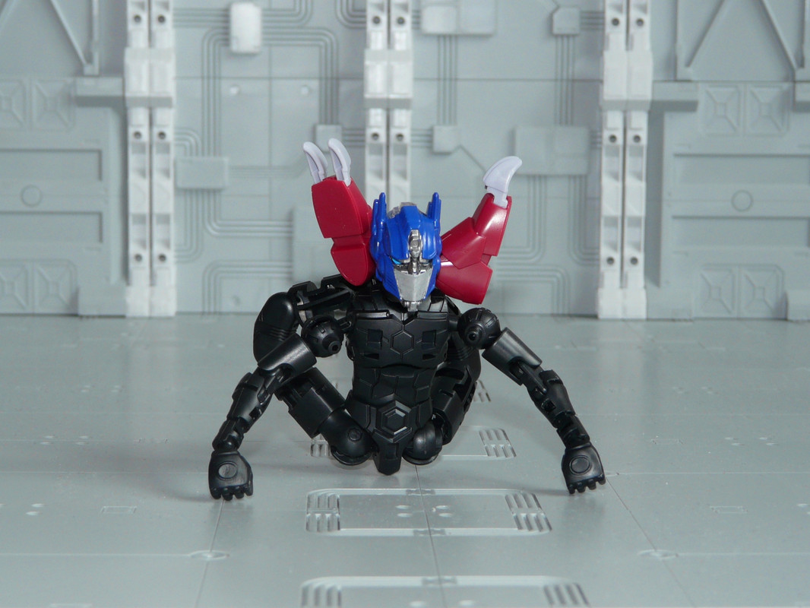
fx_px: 1802
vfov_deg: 19.1
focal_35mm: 77
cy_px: 304
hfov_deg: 25.3
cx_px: 405
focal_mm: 12.6
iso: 100
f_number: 3.2
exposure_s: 1/40
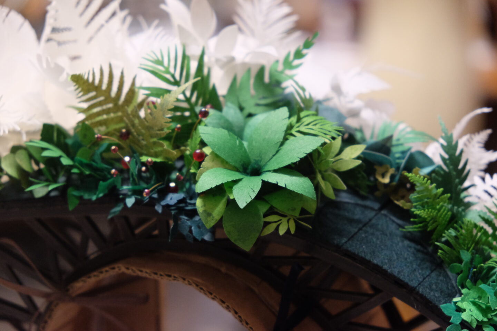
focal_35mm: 83
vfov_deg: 16.5
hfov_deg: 24.5
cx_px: 248
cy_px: 166
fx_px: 1146
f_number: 4
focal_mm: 55
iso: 2500
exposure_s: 1/56
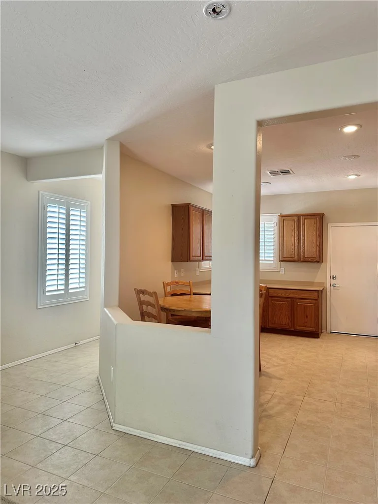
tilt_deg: +1.9
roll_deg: -0.5
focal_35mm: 24
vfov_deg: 71.6
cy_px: 252
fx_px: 349
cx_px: 189
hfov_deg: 56.8
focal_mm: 6.86
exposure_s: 1/120
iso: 160
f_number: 1.78
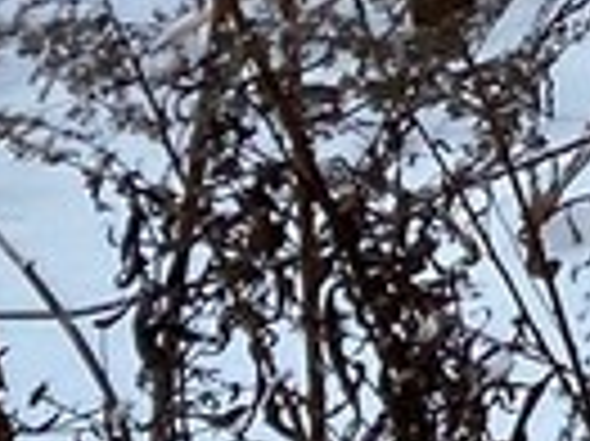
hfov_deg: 7.3
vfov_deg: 6.6
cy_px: -945
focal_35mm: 203
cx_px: 2292
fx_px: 3457
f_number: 1.8
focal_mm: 4.25
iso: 32
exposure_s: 1/772
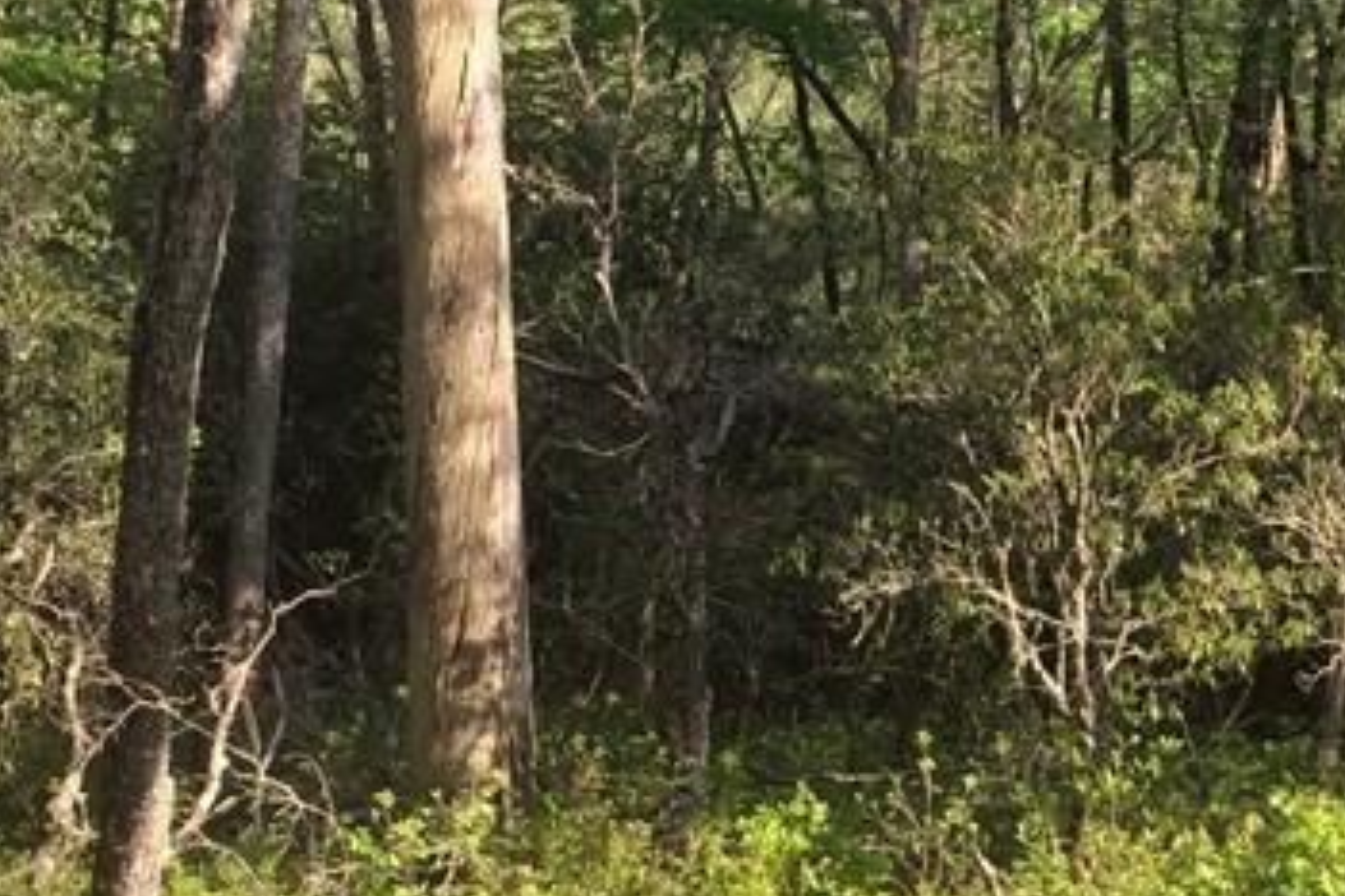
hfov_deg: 22.9
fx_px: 3288
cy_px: 609
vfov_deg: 15.5
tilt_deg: -7.3
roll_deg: -3.2
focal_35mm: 88
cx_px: 1012
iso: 32
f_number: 2.2
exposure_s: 1/427
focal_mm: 4.15
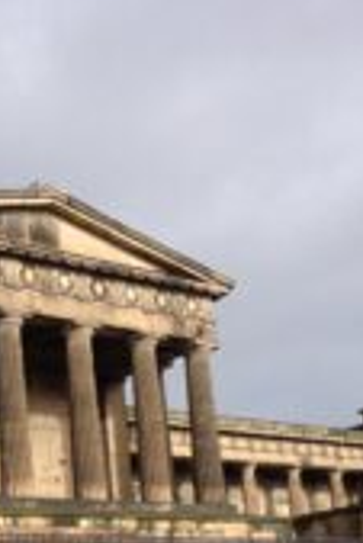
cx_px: 148
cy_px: 476
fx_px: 1298
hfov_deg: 15.9
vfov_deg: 23.1
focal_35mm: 86
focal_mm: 4.28
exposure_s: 1/717
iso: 50
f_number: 2.4
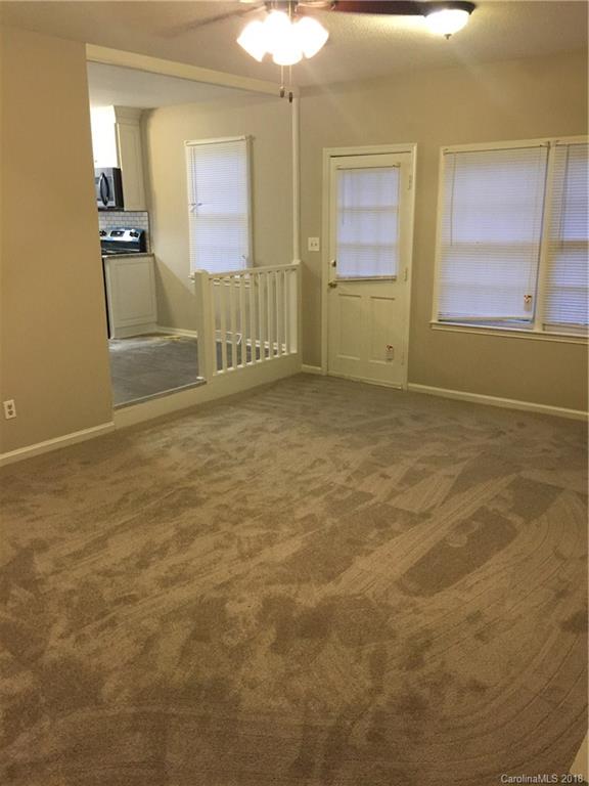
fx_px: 658
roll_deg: +0.8
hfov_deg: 48.2
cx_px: 294
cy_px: 393
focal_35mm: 29
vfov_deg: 61.7
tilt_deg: -13.7
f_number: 2.2
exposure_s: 1/15
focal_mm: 4.15
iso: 125
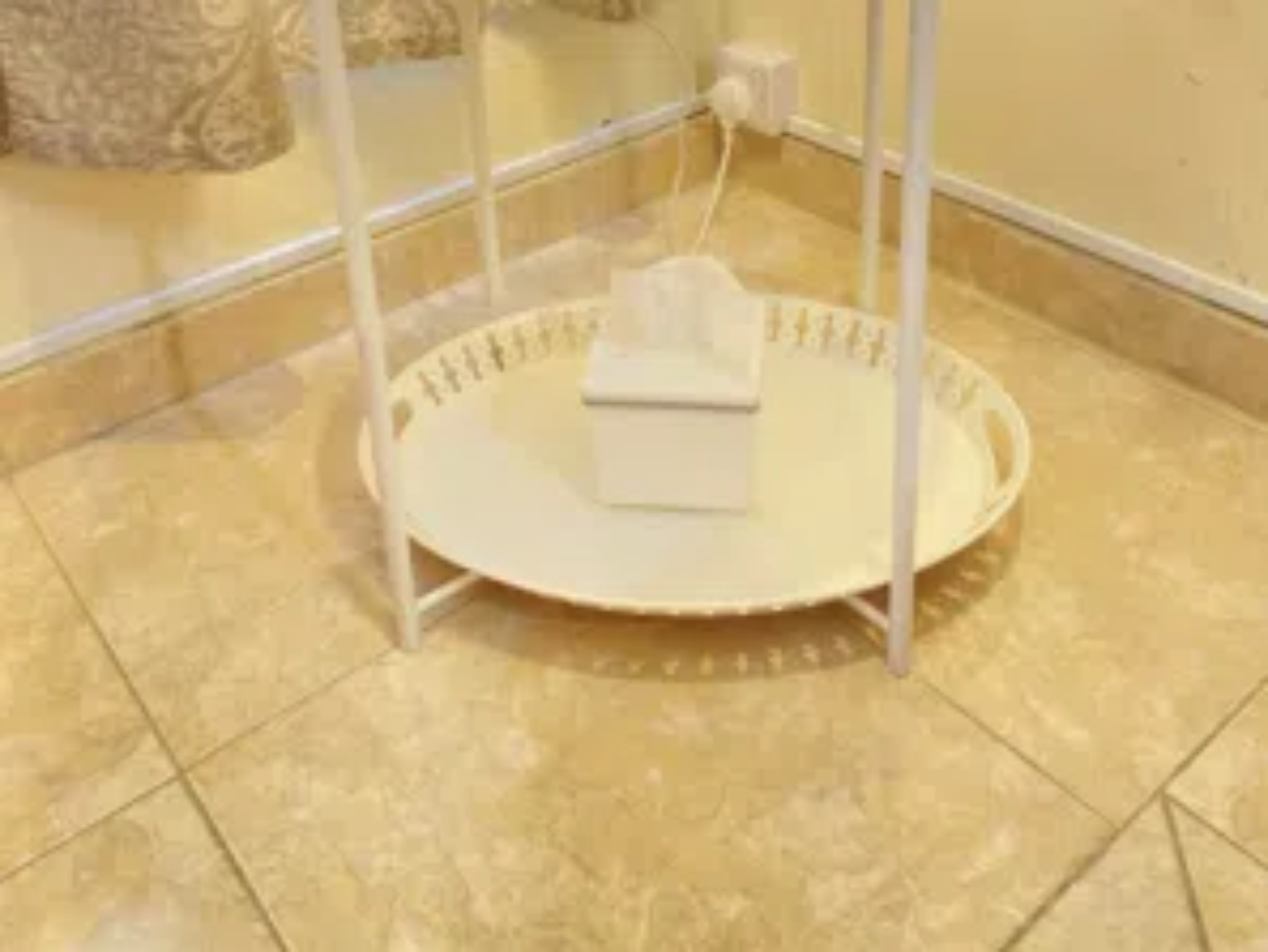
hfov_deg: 52.6
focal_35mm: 35
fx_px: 1283
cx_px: 636
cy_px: 171
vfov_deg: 38.9
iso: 500
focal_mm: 4.25
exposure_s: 1/50
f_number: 1.8
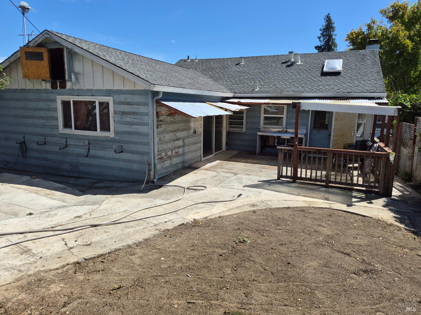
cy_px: 158
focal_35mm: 23
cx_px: 210
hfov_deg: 73.9
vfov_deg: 58.9
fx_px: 280
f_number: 1.8
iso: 80
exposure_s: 1/5392
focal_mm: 5.4
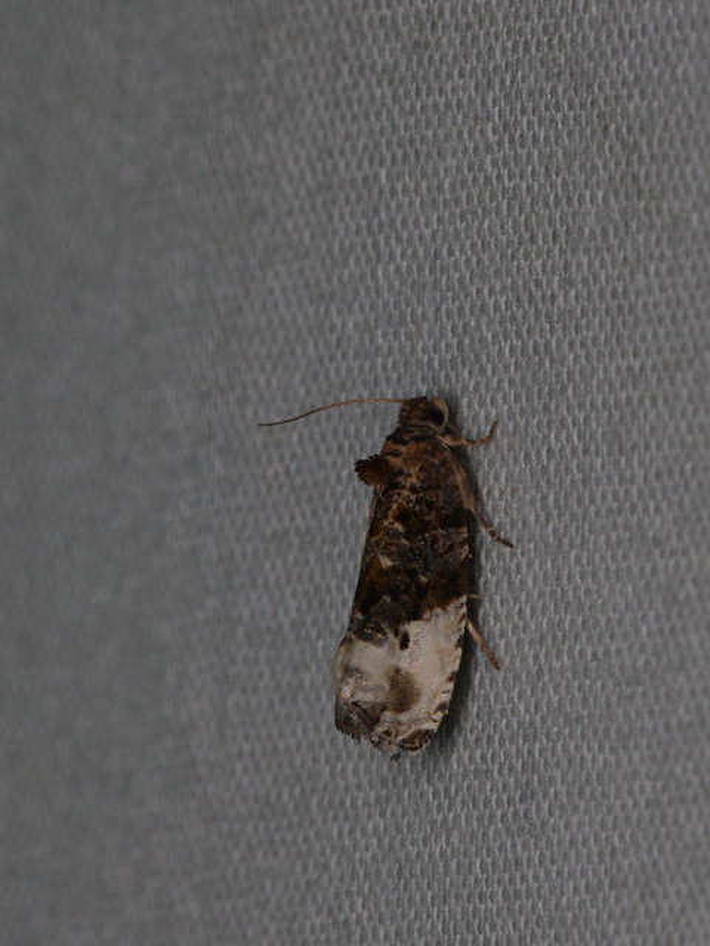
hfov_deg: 5.7
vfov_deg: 7.6
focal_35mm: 261
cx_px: 355
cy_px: 473
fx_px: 7138
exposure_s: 1/640
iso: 100
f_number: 11
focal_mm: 55.2
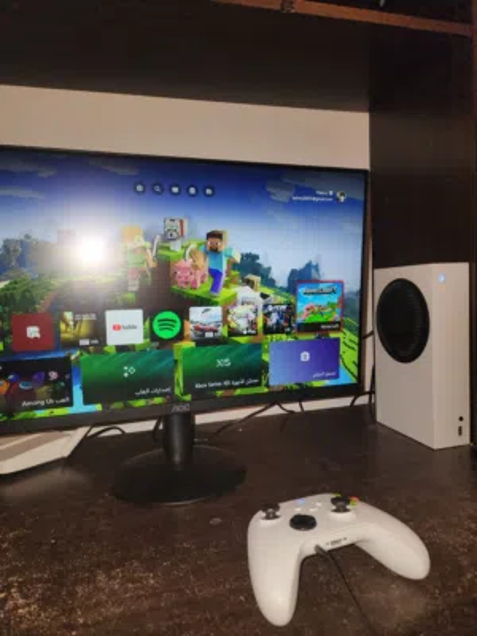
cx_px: 238
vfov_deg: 73.9
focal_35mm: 23
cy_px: 318
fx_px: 423
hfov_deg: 58.9
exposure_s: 1/50
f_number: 1.8
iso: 64
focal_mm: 6.4
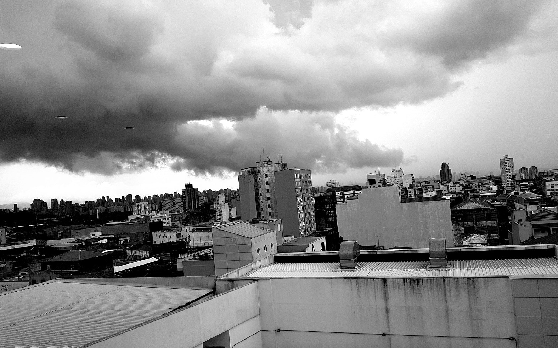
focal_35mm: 28
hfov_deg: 66.5
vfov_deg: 44.5
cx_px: 275
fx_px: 426
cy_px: 188
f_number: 1.7
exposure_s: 1/120
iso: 40
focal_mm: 4.2
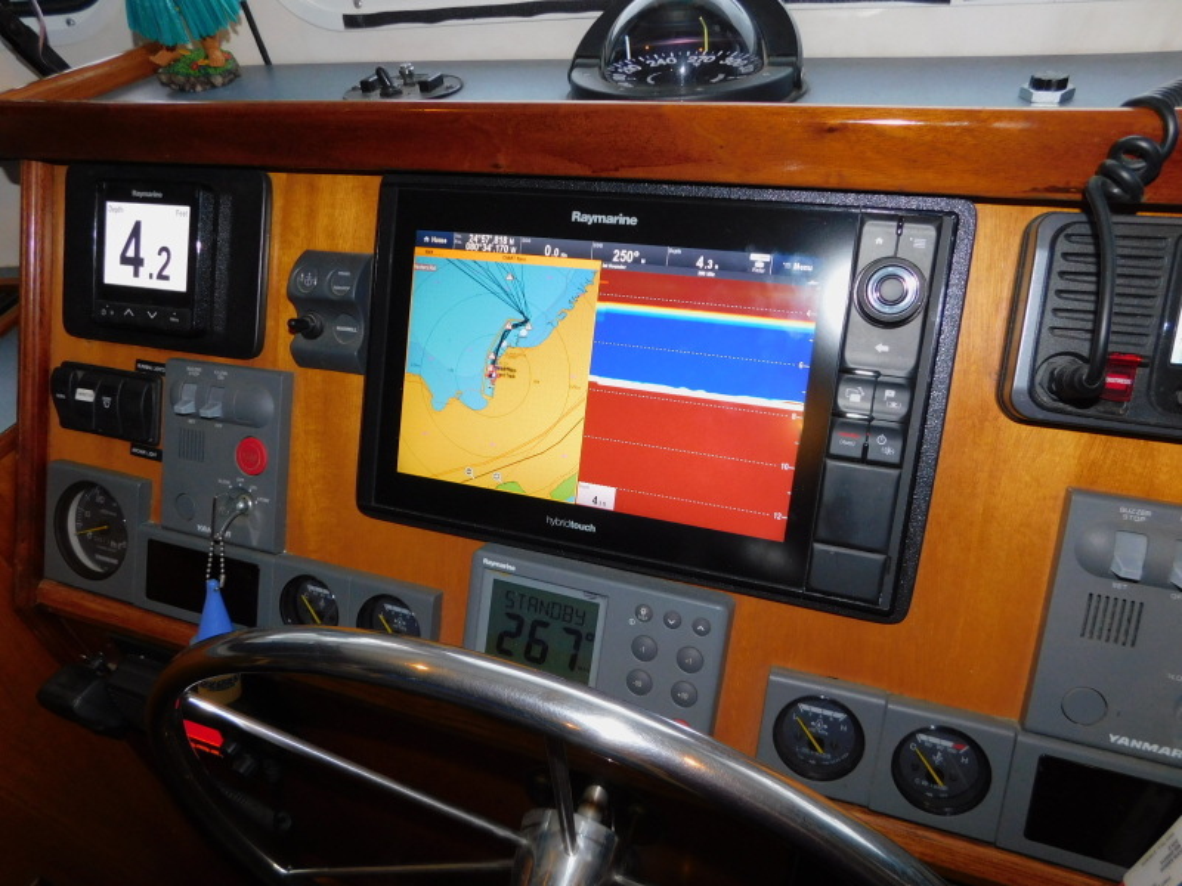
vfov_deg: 58.9
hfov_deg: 73.9
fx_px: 785
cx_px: 591
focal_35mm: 23
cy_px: 443
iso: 200
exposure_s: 1/30
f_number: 3
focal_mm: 4
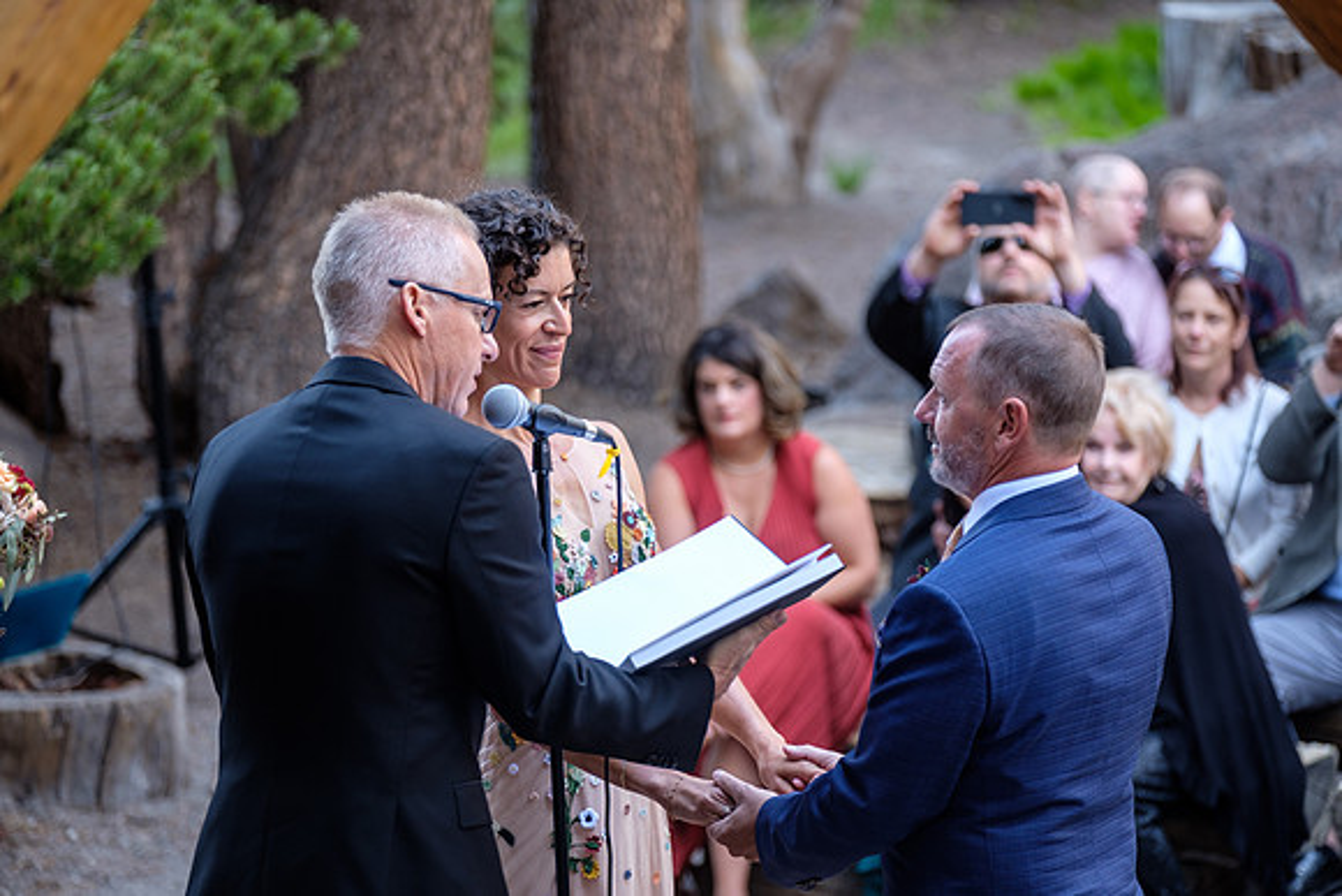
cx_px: 671
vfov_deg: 8.3
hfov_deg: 12.4
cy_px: 448
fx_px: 6189
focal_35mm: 166
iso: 200
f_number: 2.8
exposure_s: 1/40
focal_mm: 110.6
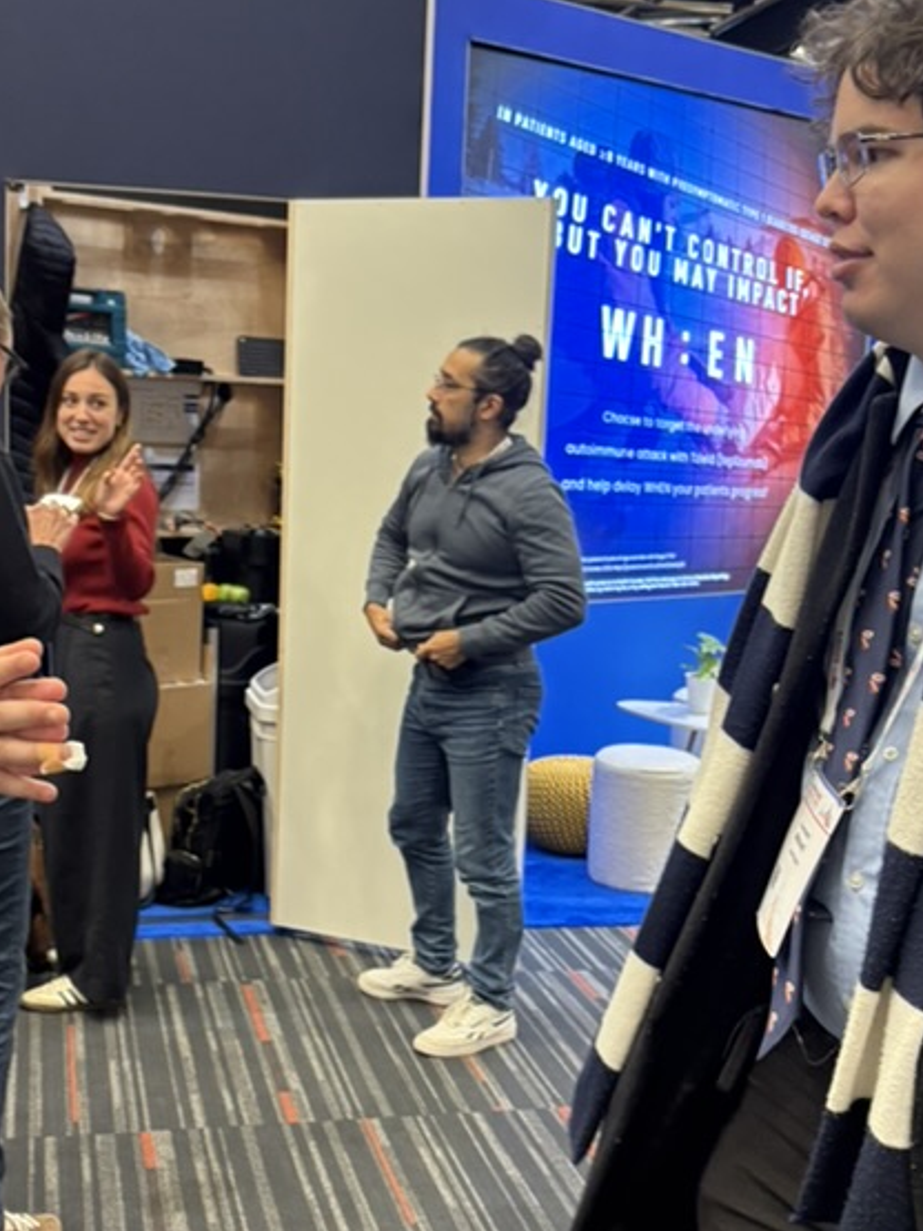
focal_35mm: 48
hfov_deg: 30.3
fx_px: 1707
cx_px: 453
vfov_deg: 39.6
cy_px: 708
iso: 200
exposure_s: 1/60
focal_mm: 5.96
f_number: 1.6
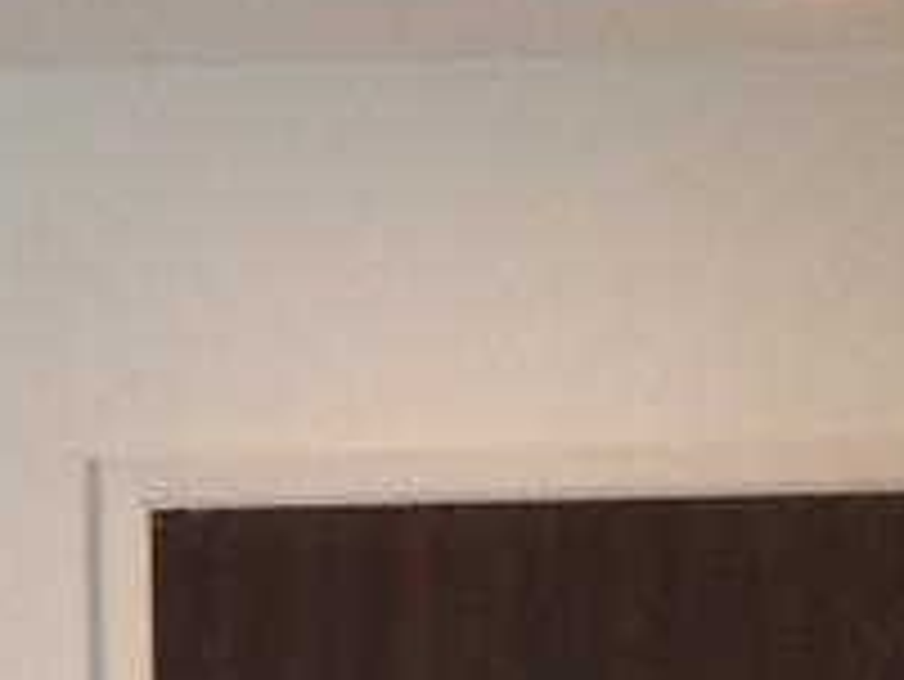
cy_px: 955
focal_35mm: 179
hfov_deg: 9.0
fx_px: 4677
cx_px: -1786
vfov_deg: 8.2
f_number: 3
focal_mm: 4.3
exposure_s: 1/30
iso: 220
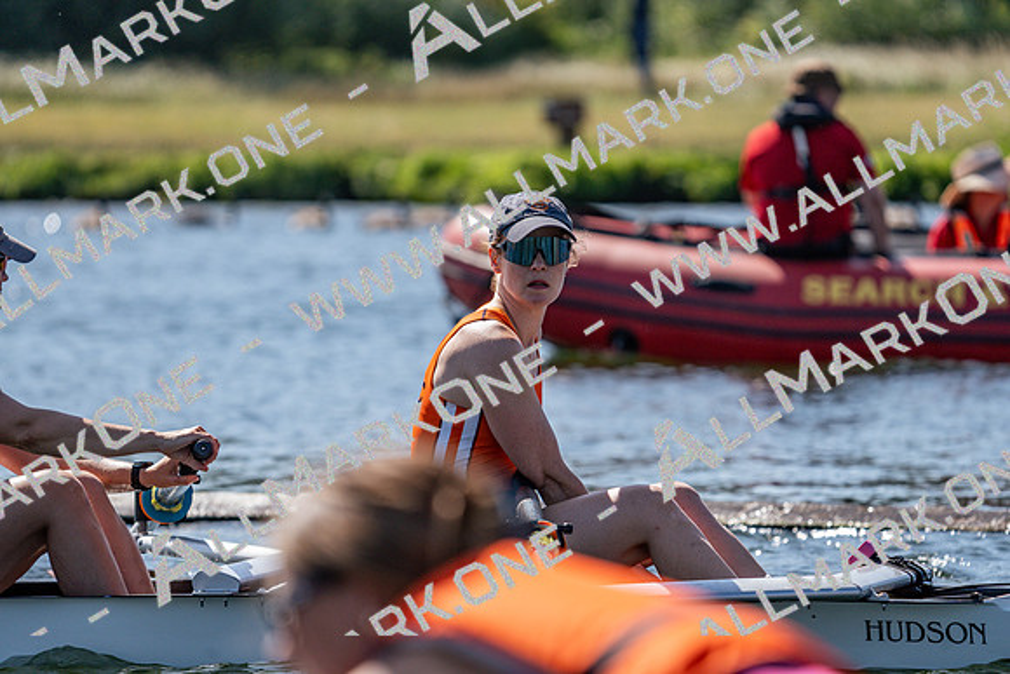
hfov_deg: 5.8
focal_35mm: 353
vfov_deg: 3.9
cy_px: 337
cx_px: 505
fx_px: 9905
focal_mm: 353
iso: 250
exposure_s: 1/2000
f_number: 6.3
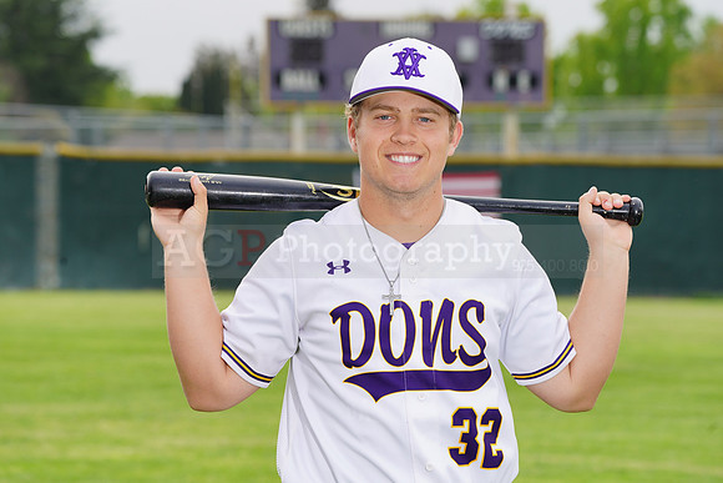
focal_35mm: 196
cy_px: 242
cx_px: 362
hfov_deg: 10.5
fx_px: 3937
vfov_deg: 7.0
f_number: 9
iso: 200
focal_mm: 196
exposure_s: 1/250
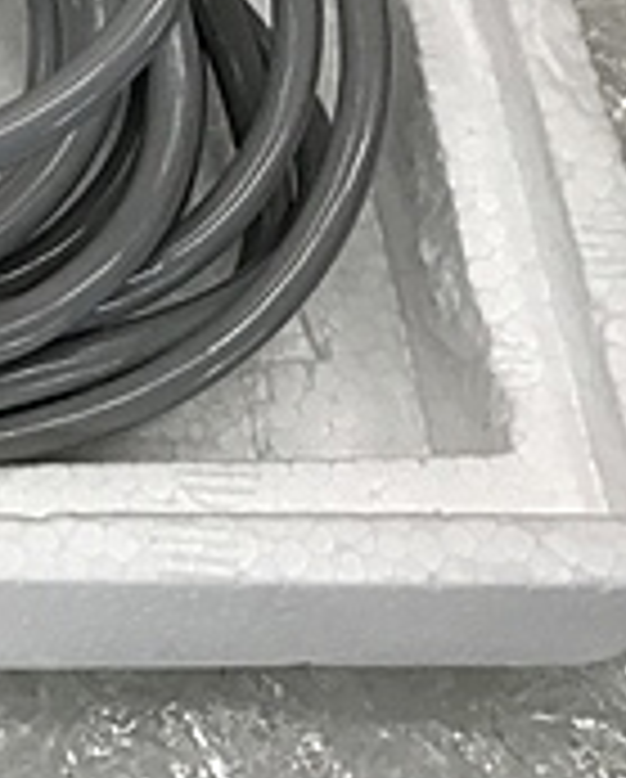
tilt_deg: -63.9
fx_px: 2333
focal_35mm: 101
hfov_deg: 13.2
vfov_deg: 18.4
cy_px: -18
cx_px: -631
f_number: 1.8
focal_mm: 3.99
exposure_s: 1/40
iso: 25
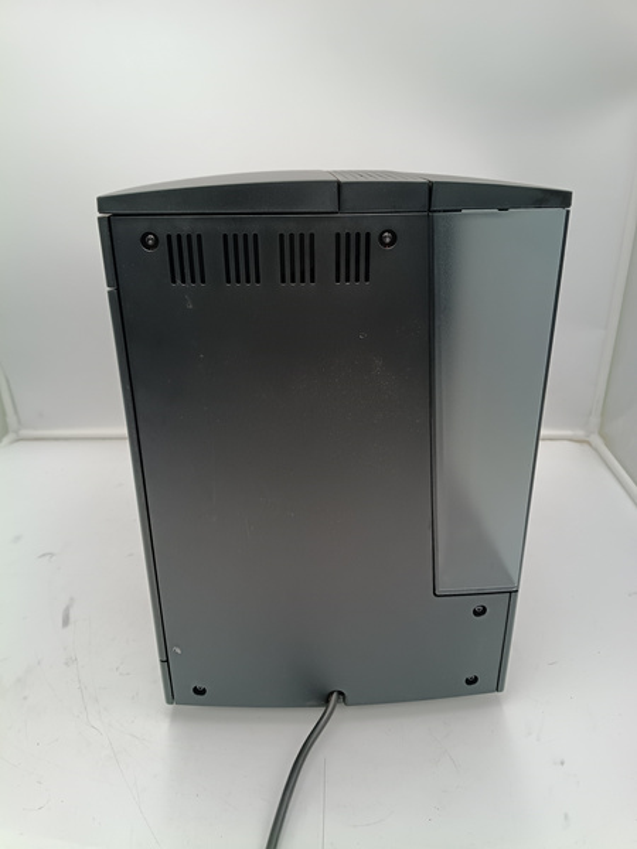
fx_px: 638
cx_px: 318
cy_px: 424
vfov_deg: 67.3
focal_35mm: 26
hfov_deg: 53.1
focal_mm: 4.81
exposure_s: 1/133
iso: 141
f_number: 1.8
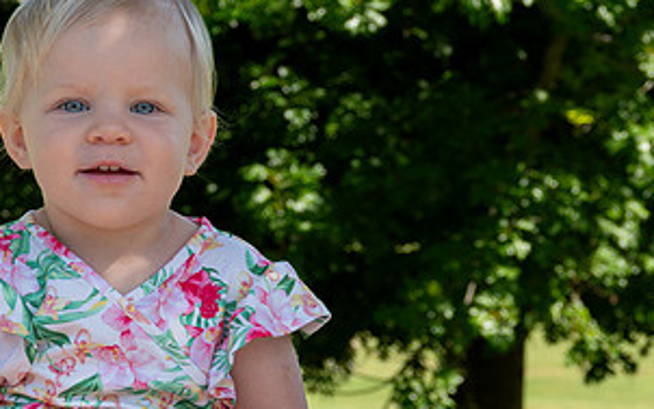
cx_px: 75
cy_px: 166
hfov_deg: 8.6
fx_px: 4351
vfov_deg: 5.4
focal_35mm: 244
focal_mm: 31.33
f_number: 4
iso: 100
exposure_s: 1/400
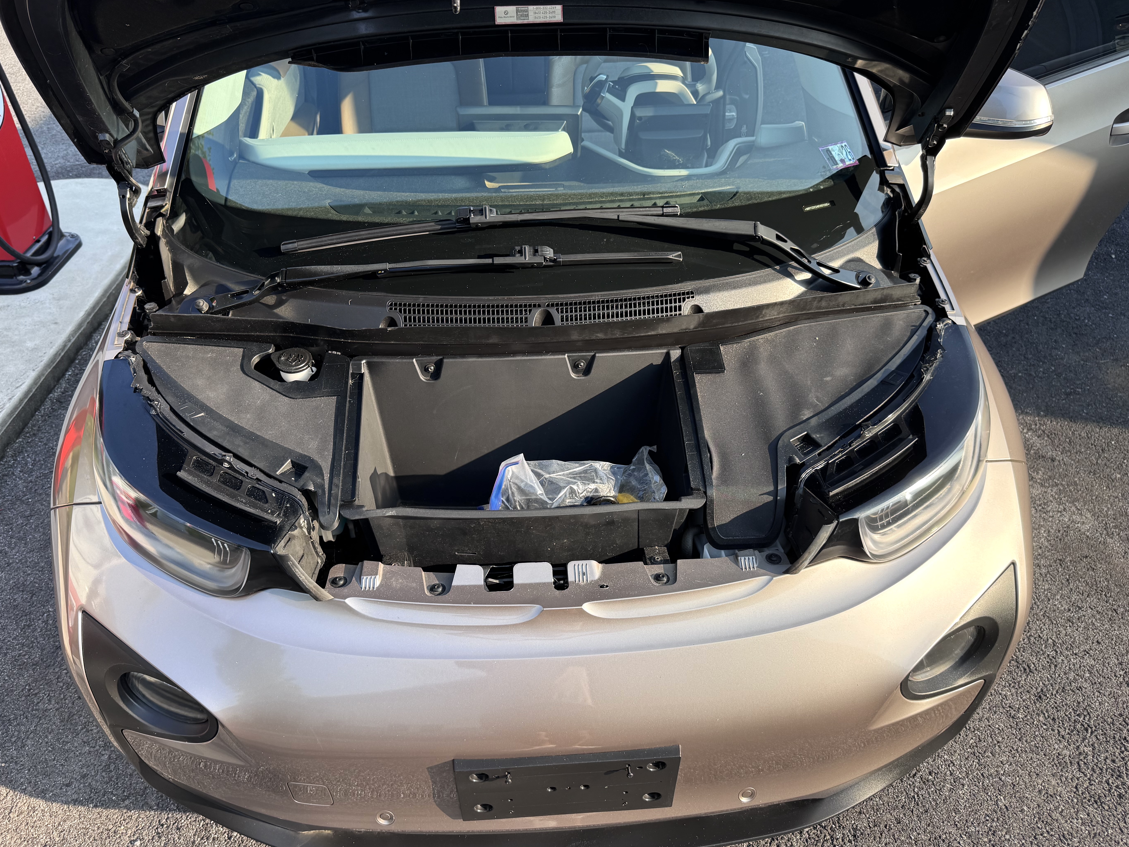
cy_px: 419
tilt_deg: -38.9
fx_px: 815
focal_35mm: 25
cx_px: 550
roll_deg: -0.6
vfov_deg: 54.9
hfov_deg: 69.4
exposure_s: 1/723
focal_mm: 6.76
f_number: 1.78
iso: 80
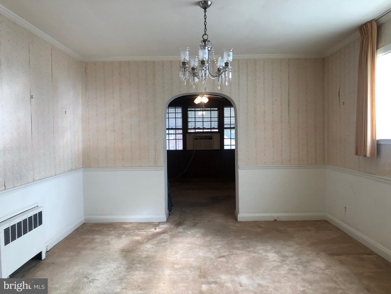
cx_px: 196
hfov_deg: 63.4
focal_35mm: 28
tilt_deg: -2.2
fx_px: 316
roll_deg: +0.6
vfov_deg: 49.7
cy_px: 147
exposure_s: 1/30
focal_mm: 4
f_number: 1.8
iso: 20
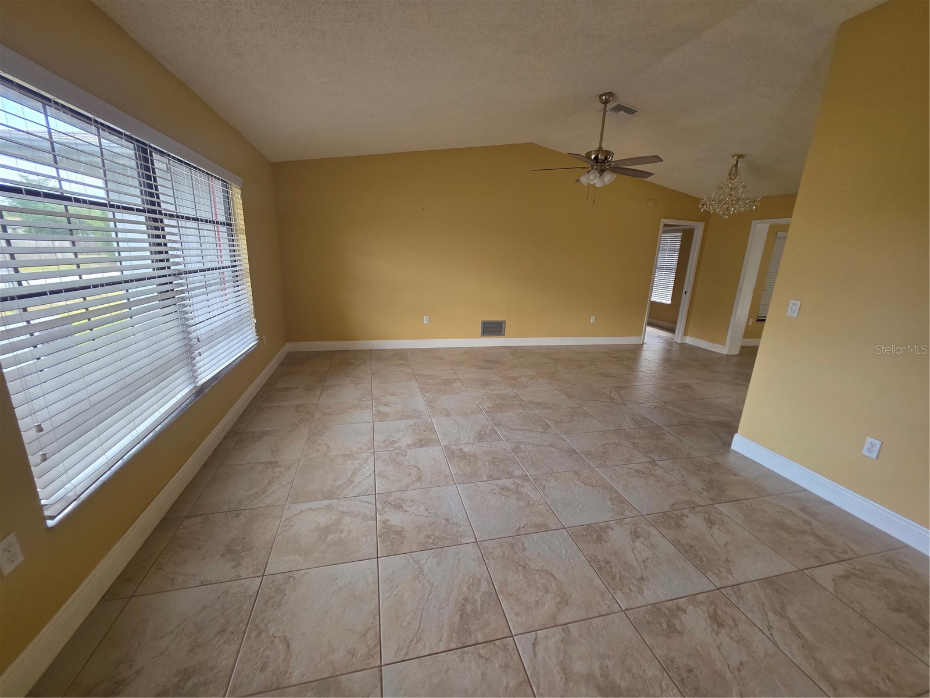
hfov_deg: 106.2
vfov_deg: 89.9
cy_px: 349
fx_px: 349
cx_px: 465
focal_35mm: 13
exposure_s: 1/120
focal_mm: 2.2
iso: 125
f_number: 1.9
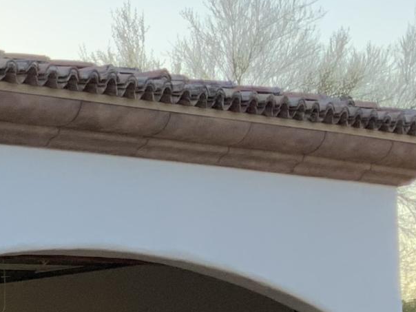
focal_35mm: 144
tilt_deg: +0.7
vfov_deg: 10.1
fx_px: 1731
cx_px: -570
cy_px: 429
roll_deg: +1.8
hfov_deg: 11.4
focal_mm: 3
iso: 16
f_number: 1.8
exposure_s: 1/394
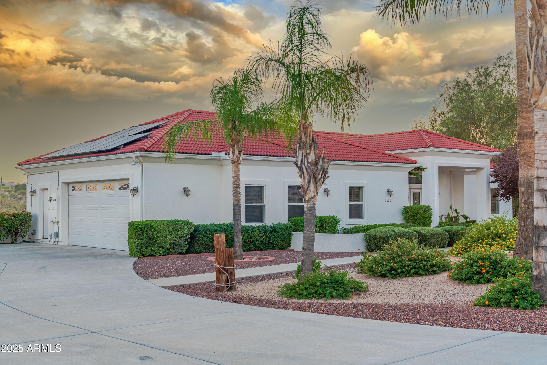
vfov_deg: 29.9
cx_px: 274
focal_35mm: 45
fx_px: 684
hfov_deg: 43.6
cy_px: 182
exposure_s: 1/400
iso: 160
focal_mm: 45
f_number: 8
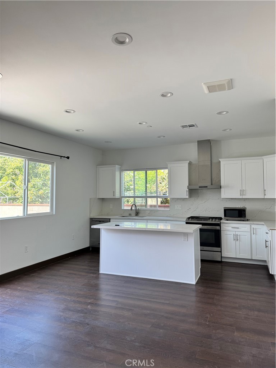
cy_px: 184
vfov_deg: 71.6
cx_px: 138
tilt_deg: +3.7
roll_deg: +0.3
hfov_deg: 56.8
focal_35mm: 24
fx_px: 255
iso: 50
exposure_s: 1/124
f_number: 1.78
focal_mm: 6.76
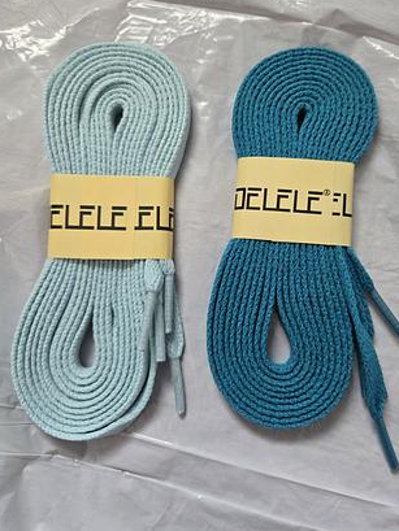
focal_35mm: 27
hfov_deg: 51.3
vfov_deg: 65.3
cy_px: 252
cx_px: 222
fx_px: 415
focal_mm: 5.4
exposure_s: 1/120
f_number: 1.8
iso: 500
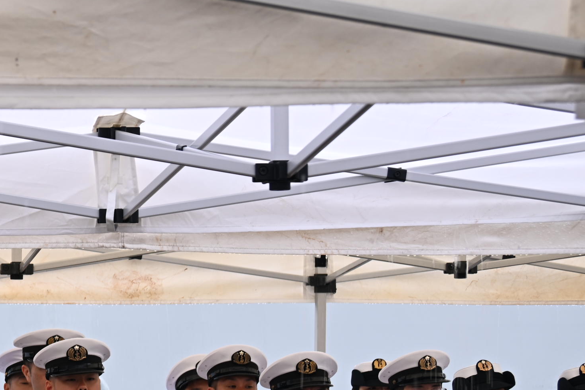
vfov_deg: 9.9
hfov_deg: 14.2
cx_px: -205
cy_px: 359
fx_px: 2242
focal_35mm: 138
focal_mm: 49
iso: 100
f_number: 5.6
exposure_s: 1/50
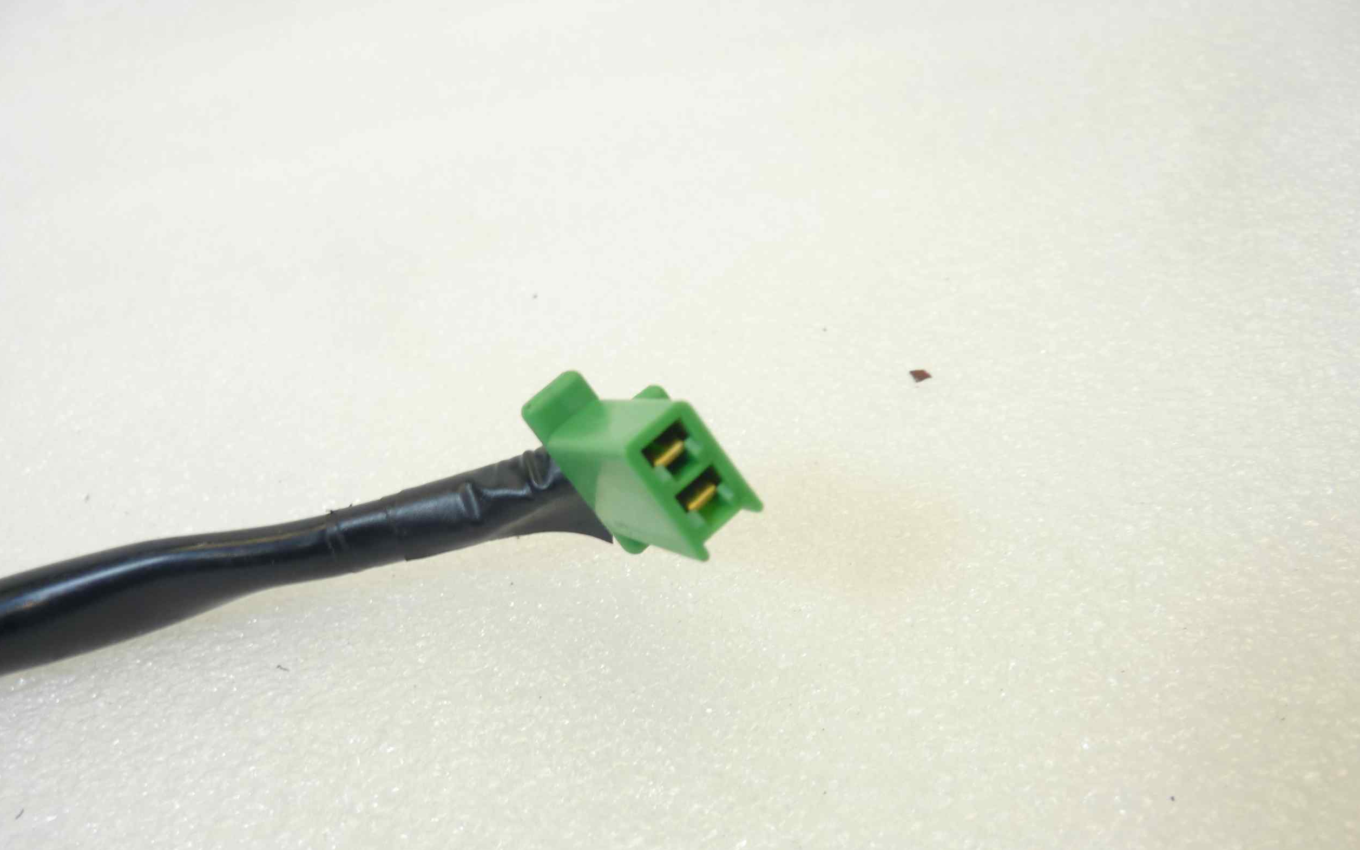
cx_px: 690
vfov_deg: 45.7
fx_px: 1001
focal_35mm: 27
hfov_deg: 68.4
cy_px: 519
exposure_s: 1/25
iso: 80
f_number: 3.3
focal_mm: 4.1
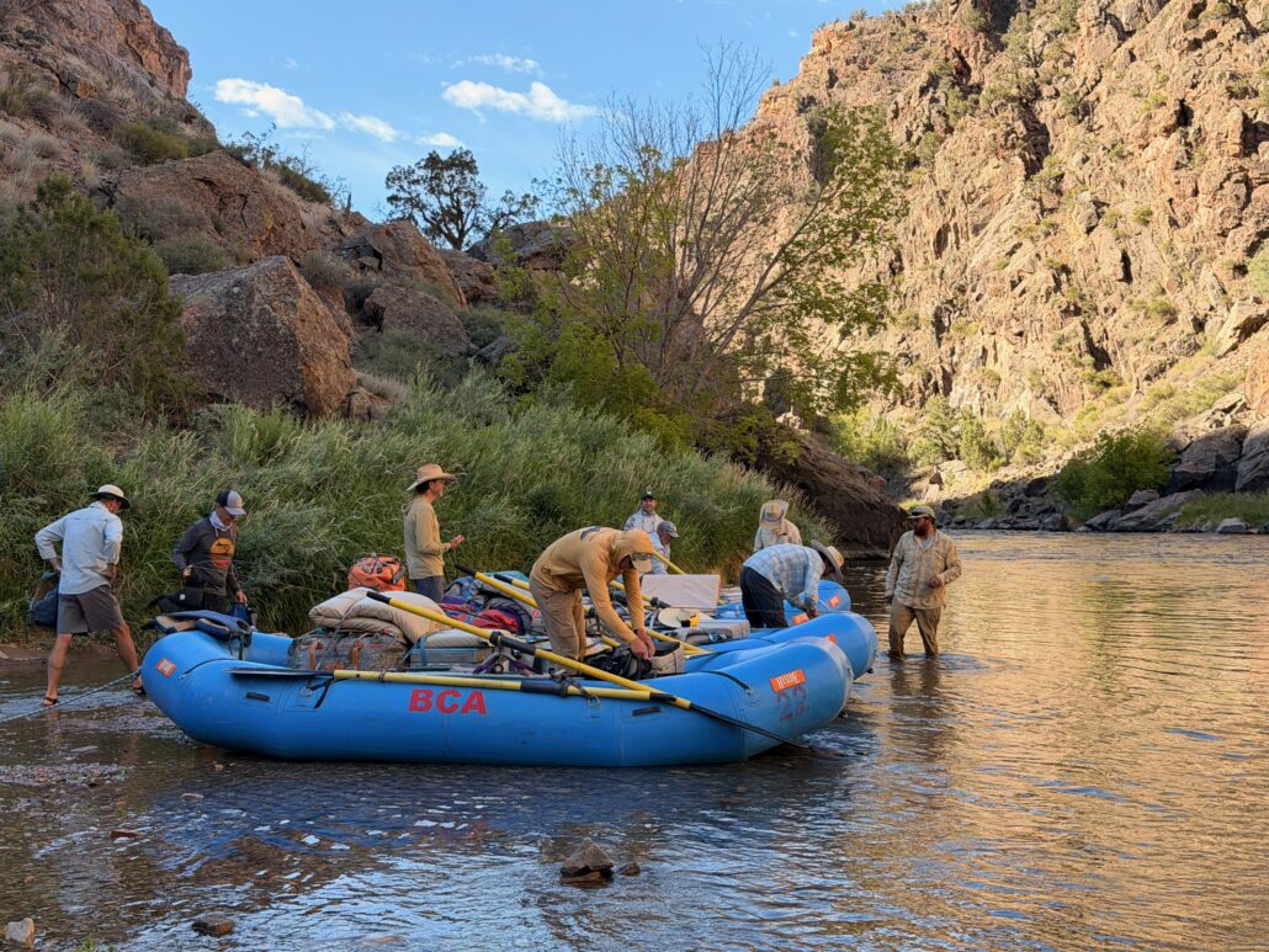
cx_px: 634
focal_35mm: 48
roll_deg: +0.9
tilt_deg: +0.6
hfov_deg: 39.6
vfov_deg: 30.3
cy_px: 476
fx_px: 1760
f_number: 1.78
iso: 80
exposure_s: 1/1429
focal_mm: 6.76
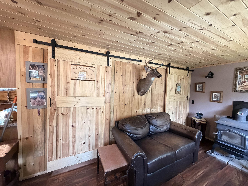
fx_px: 100
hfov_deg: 102.1
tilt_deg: -3.0
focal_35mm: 14
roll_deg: -1.0
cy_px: 93
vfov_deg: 85.7
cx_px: 124
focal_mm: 2.22
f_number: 2.2
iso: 640
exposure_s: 1/60
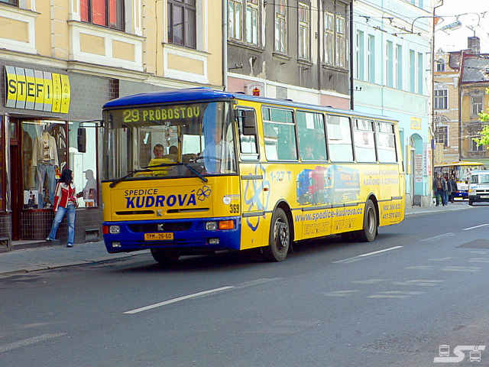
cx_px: 244
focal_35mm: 79
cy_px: 184
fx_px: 1116
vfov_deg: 18.7
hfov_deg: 24.7
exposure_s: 1/160
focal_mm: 10.5
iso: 80
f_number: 4
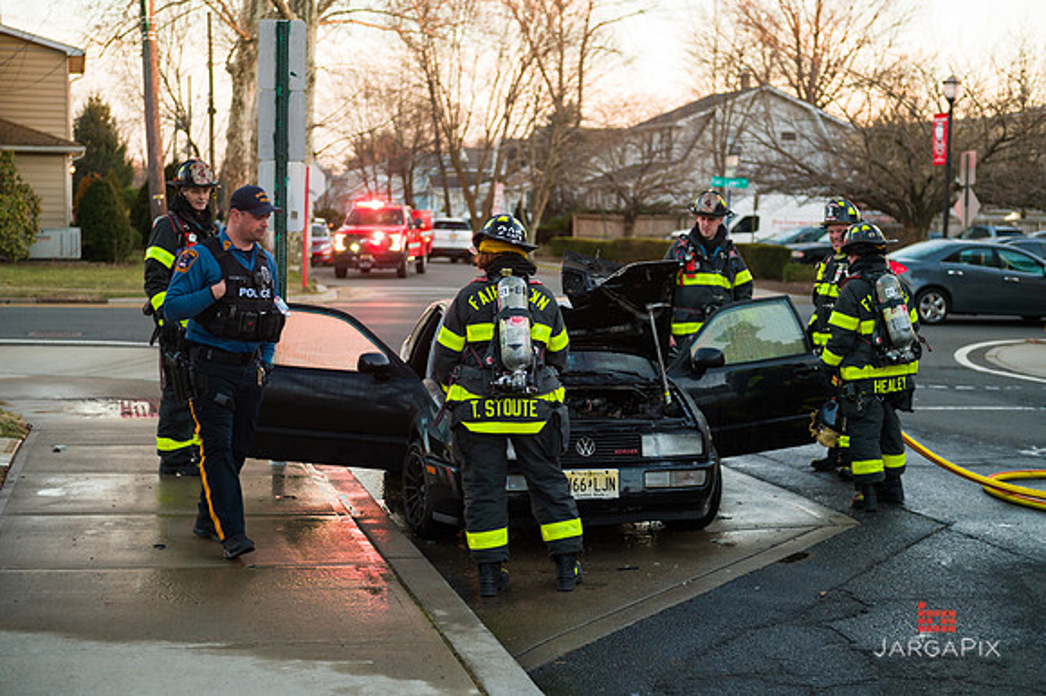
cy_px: 348
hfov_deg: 33.4
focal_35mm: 60
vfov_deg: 22.6
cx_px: 523
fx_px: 1742
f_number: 3.2
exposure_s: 1/320
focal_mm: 60
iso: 640
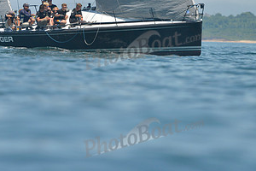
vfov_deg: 1.8
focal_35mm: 773
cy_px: 16
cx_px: 40
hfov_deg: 2.7
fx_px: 5496
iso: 200
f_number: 6.3
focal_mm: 400
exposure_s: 1/1250
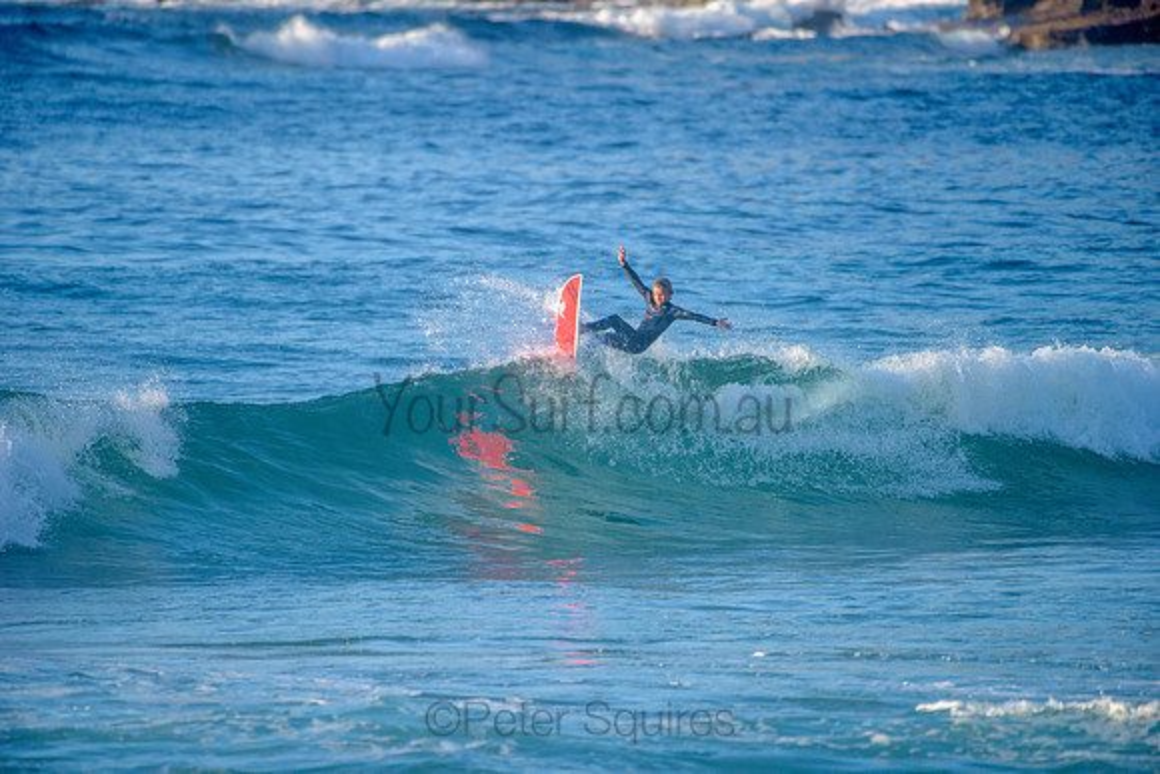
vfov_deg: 2.8
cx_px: 580
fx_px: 16114
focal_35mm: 500
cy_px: 387
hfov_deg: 4.1
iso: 500
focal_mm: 500
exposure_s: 1/2000
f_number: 5.6
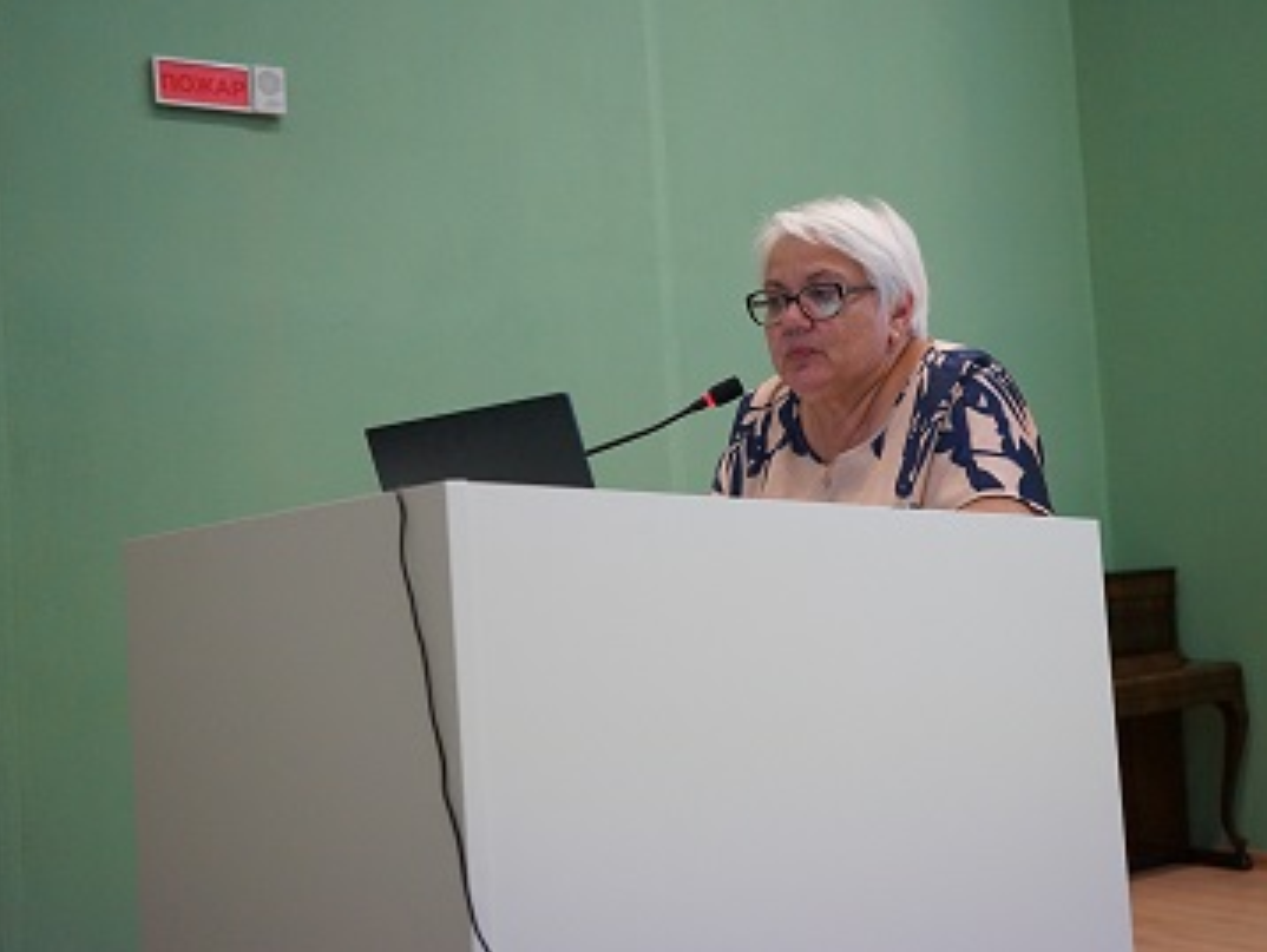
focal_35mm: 44
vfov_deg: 32.9
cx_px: 683
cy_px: 480
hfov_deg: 42.9
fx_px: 1612
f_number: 4.5
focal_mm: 40
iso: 6400
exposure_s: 1/125
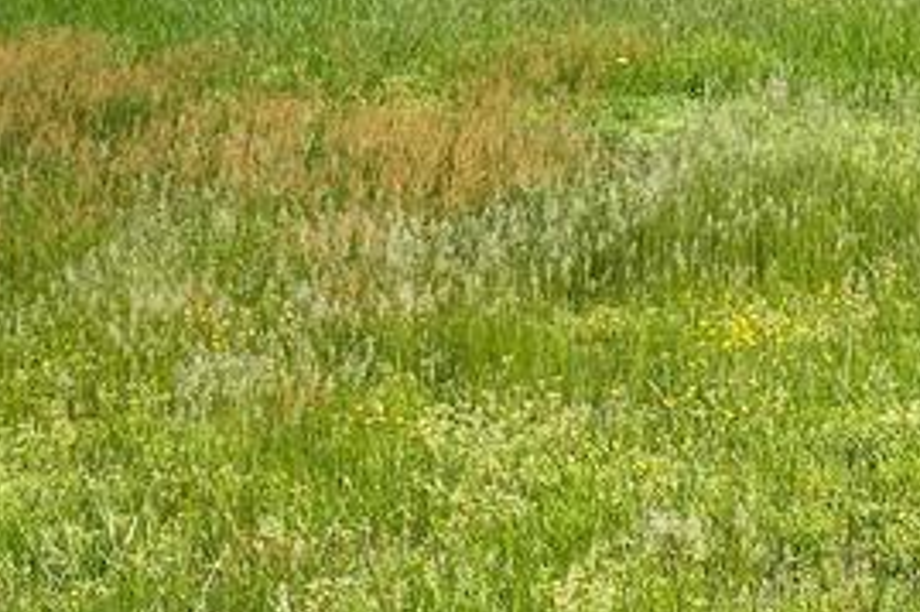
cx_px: 841
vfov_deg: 12.4
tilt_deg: +4.0
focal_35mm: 103
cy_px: -414
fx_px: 2631
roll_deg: -3.3
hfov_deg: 19.4
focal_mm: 4.25
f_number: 1.8
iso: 32
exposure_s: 1/3040
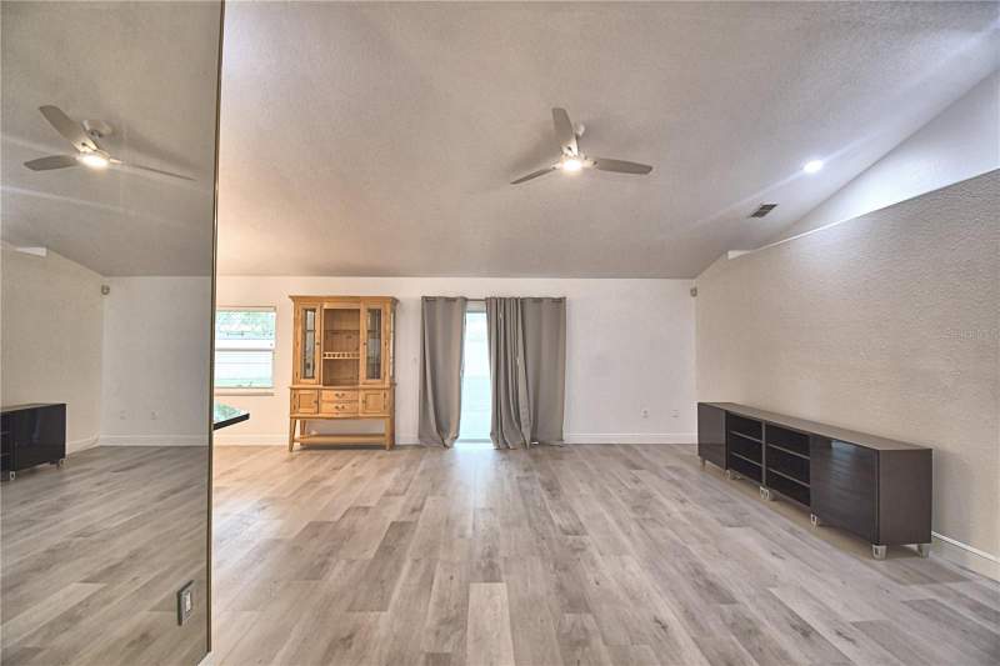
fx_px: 417
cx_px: 500
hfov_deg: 100.4
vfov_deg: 77.3
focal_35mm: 15
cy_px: 333
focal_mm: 10
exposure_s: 1/40
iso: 400
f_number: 4.5
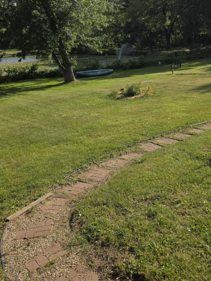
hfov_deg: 40.7
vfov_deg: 51.6
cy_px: 92
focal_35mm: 35
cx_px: 110
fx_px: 284
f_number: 1.7
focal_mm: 6.3
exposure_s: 1/722
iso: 12
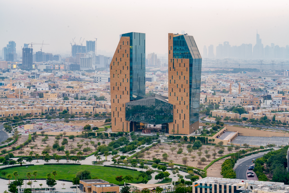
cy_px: 96
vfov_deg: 12.9
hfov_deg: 19.3
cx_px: 144
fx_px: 851
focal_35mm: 106
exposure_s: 1.6
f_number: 16
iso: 100
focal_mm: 106
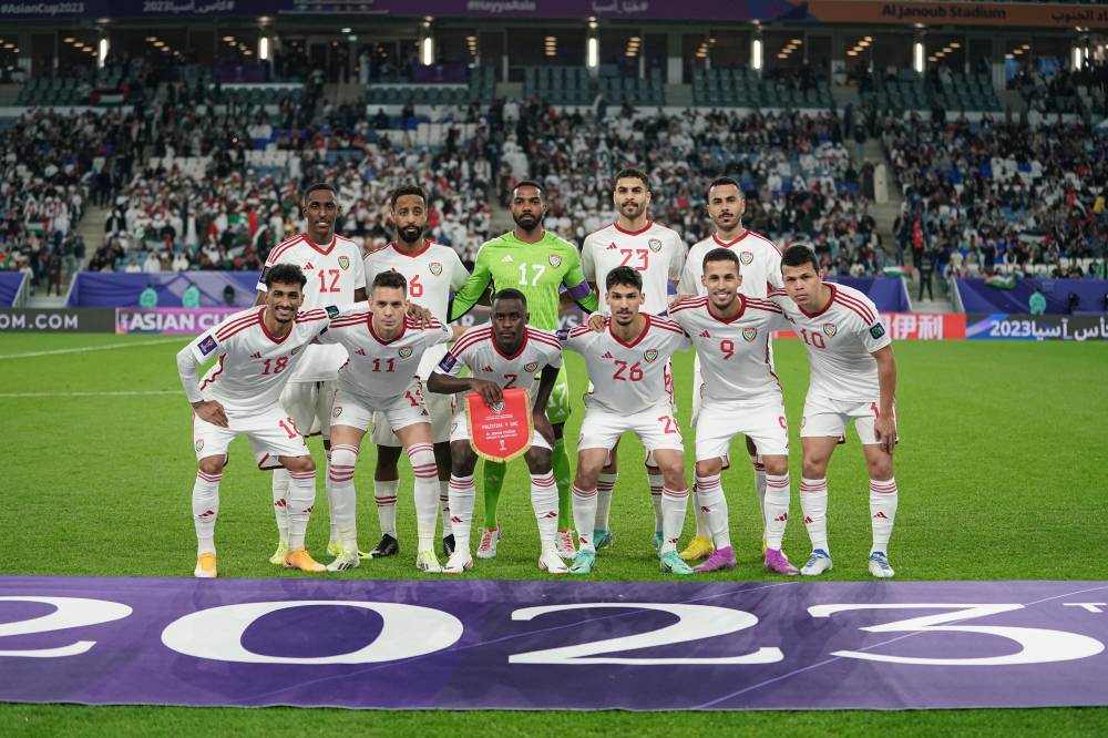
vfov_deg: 19.4
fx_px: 2154
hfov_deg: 28.9
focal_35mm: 70
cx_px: 554
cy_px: 369
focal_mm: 70
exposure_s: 1/2500
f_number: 2.8
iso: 2000
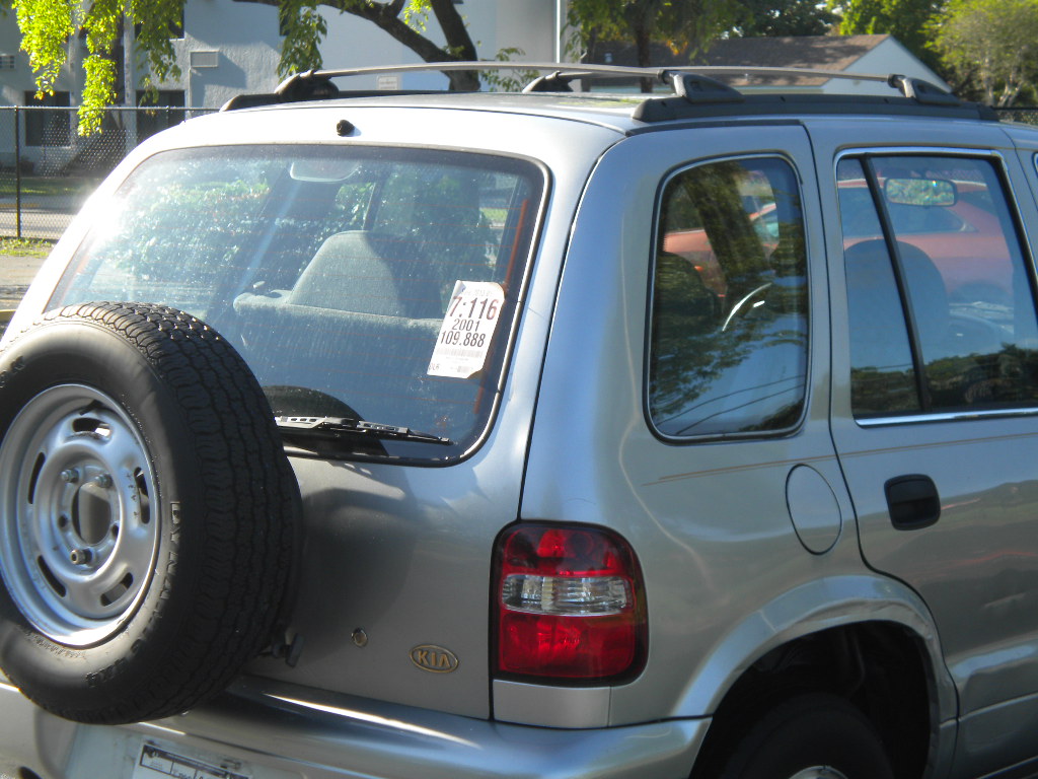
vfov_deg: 18.7
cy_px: 390
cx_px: 519
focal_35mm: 79
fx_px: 2369
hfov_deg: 24.7
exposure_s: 1/170
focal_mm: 14.3
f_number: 5.1
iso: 80
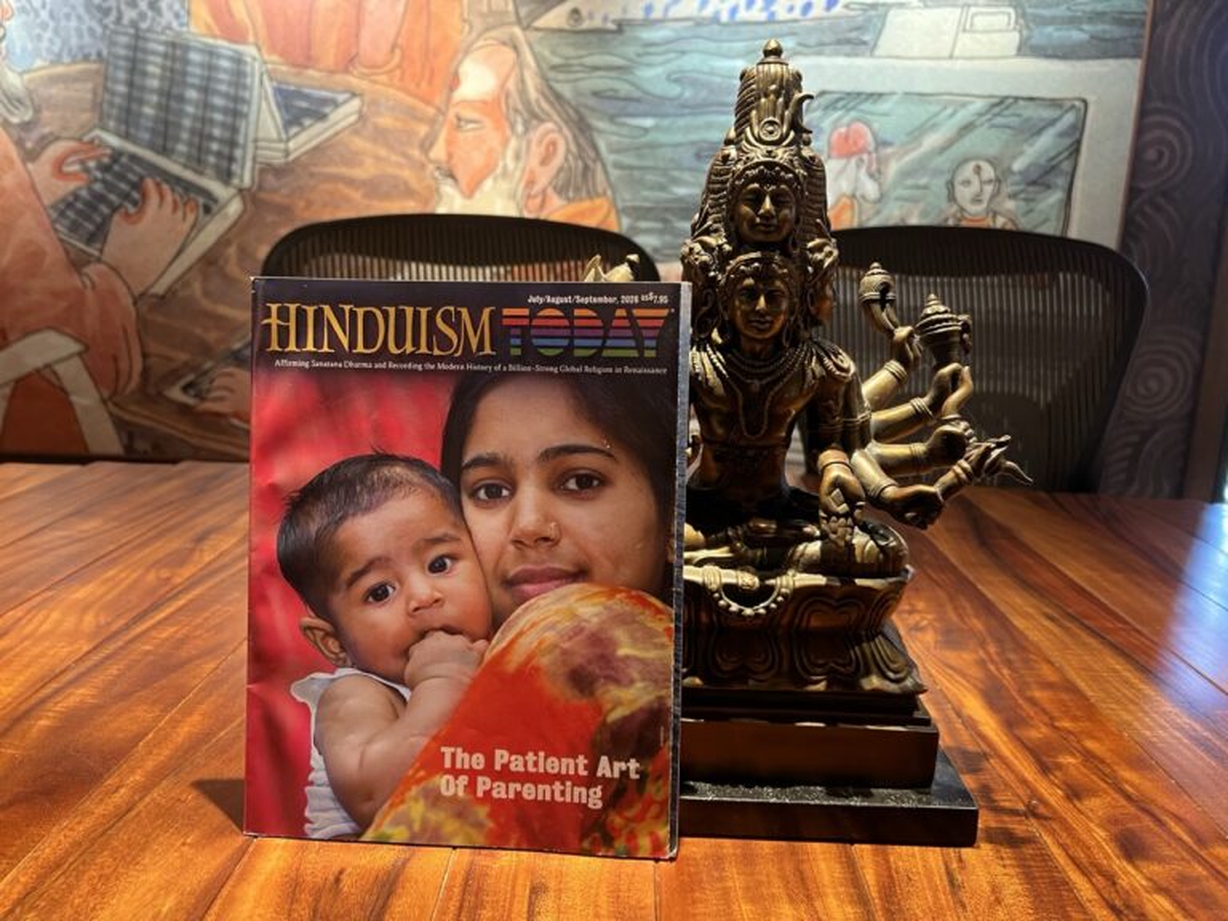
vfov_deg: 53.1
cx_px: 614
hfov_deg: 67.3
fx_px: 922
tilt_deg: -13.0
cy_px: 460
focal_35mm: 26
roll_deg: -1.2
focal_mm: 5.7
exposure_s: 1/60
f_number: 1.5
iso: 500
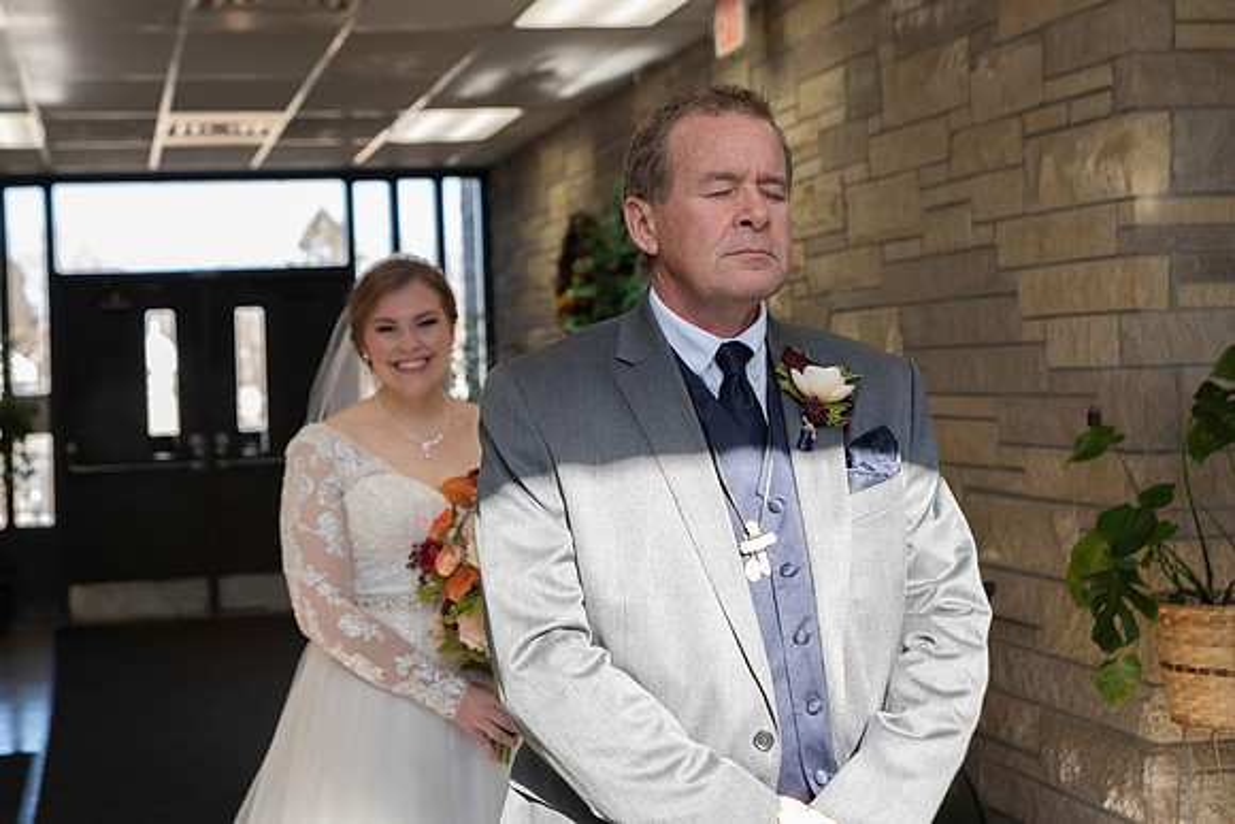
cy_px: 338
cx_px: 507
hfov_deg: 32.8
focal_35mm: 61
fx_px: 2091
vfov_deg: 22.3
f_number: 4.5
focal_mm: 50
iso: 640
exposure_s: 1/200
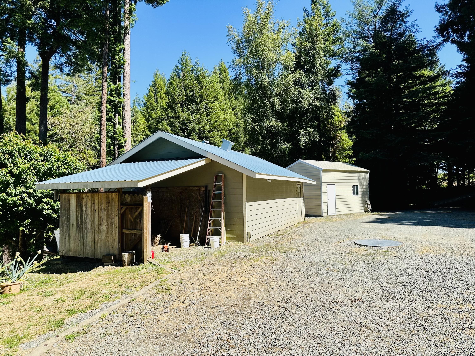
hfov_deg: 71.6
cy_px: 178
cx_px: 238
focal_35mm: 24
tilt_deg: +3.9
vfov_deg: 56.8
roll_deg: +0.7
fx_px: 329
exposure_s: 1/2732
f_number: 1.78
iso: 80
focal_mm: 6.86
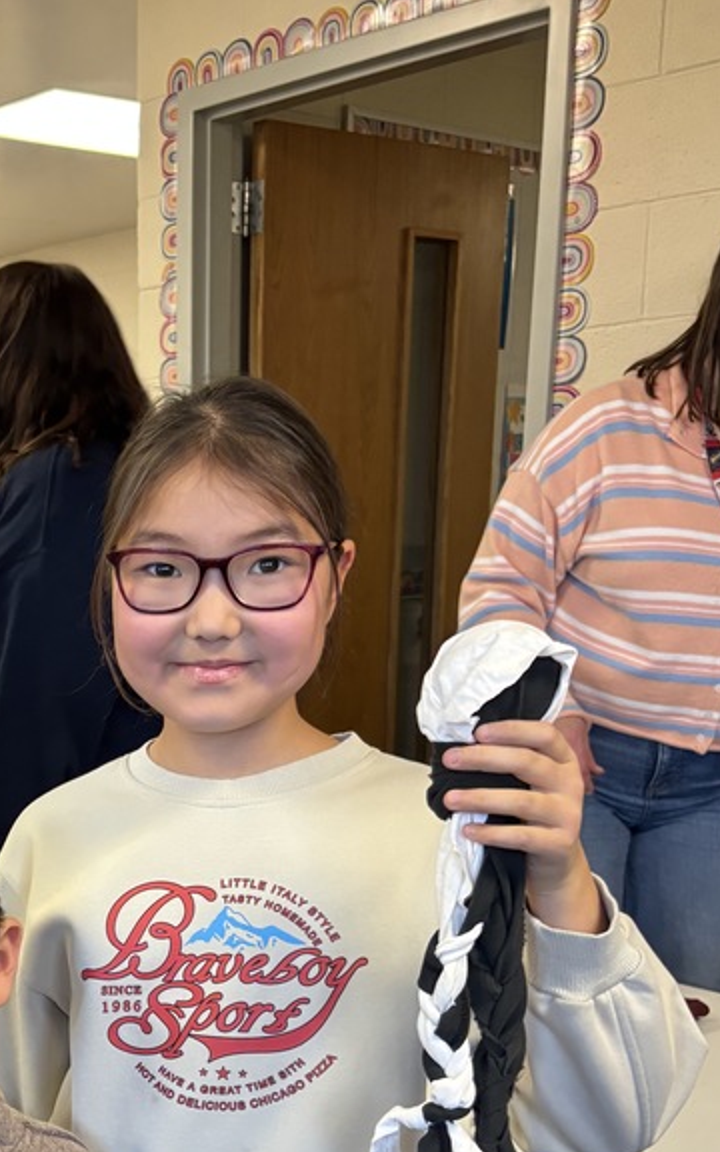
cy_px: 954
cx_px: 8
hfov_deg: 25.1
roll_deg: +2.3
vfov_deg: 39.1
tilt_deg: -14.3
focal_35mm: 49
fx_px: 1538
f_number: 1.6
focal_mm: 5.96
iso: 250
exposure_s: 1/60
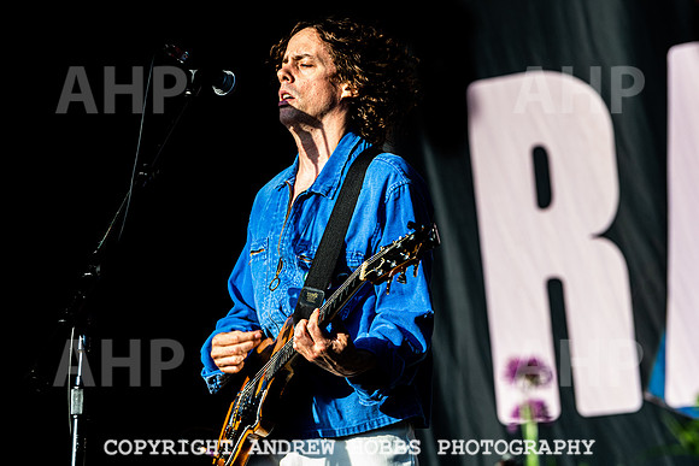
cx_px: 306
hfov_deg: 11.3
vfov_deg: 7.5
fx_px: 3541
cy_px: 204
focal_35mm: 182
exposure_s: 1/800
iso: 640
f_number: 4.5
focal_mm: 150
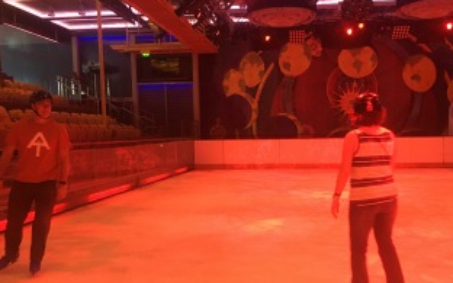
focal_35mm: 36
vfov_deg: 35.2
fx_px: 444
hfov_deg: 53.9
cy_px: 168
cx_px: 251
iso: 250
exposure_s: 1/30
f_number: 2.2
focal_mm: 4.15
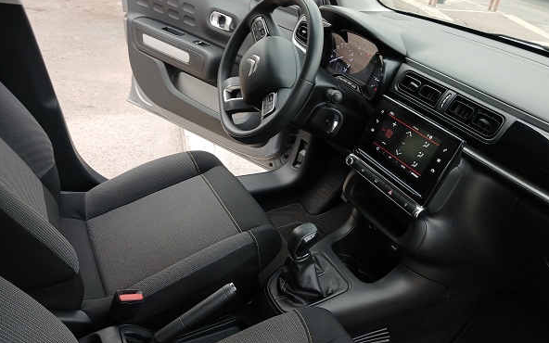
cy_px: 184
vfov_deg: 43.1
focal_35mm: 29
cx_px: 276
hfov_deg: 64.6
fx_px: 434
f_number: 1.8
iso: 50
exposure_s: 1/50
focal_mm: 3.98
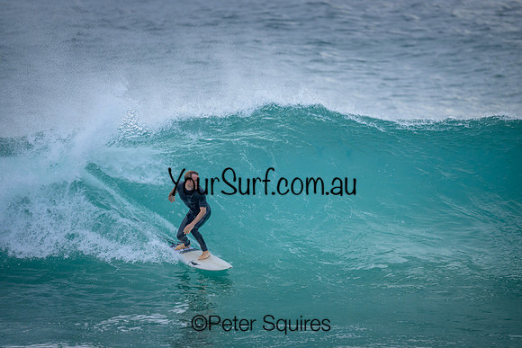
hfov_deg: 2.6
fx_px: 11602
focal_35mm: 800
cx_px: 261
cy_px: 174
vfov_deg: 1.7
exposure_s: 1/2000
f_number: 6.3
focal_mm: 800
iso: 1000
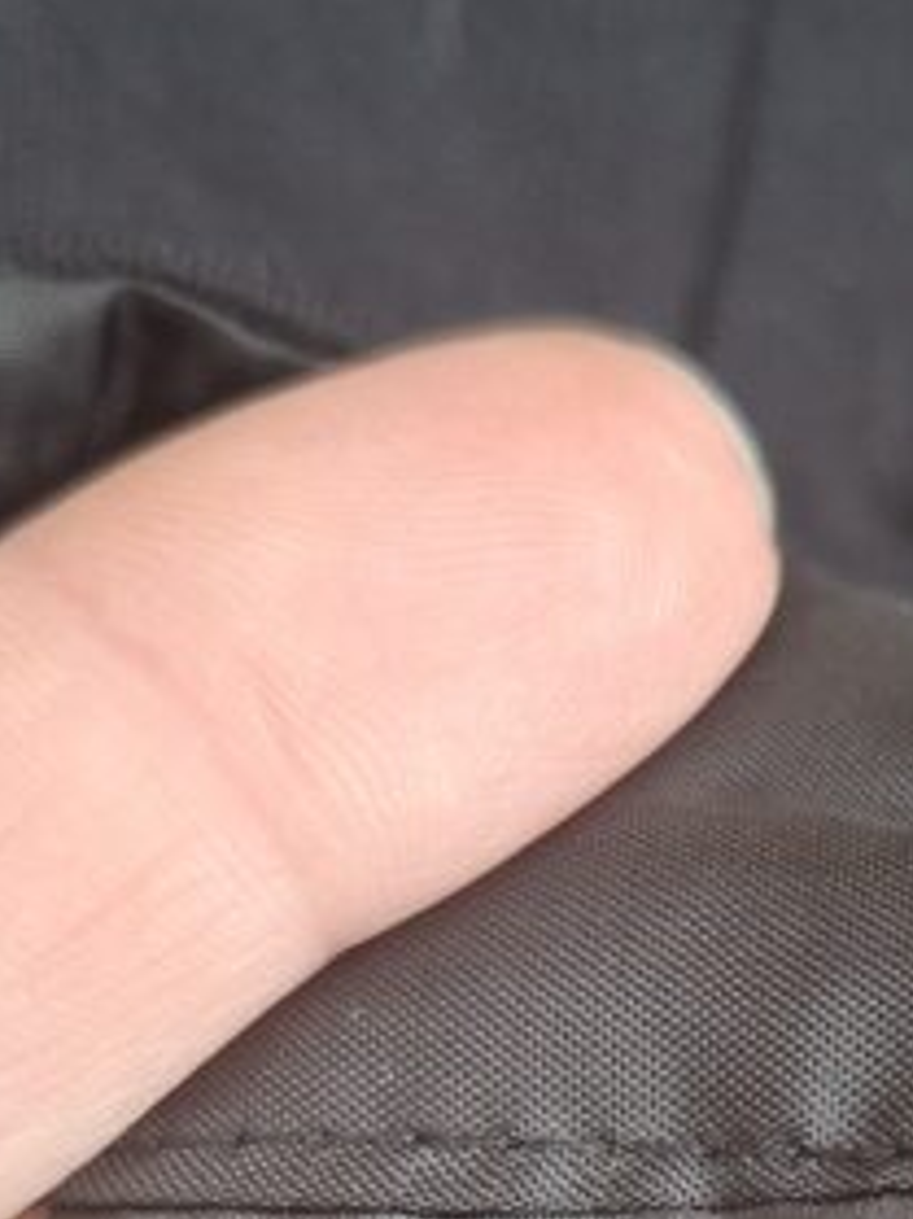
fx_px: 2323
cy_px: 1210
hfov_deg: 22.2
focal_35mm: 66
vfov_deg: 27.7
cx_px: 598
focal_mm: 5.54
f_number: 1.8
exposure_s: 1/120
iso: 250
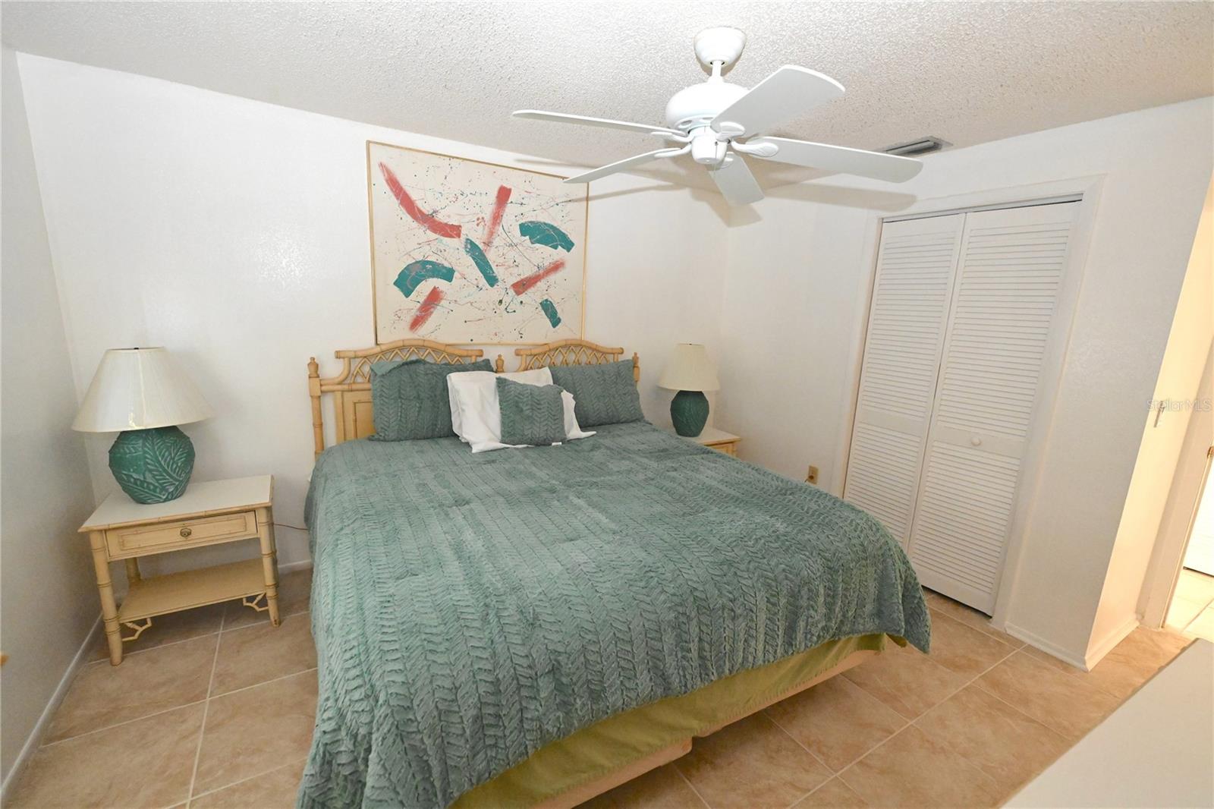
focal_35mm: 16
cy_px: 404
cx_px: 607
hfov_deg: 98.6
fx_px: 523
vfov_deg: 75.5
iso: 6400
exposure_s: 1/60
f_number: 4
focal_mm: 15.5
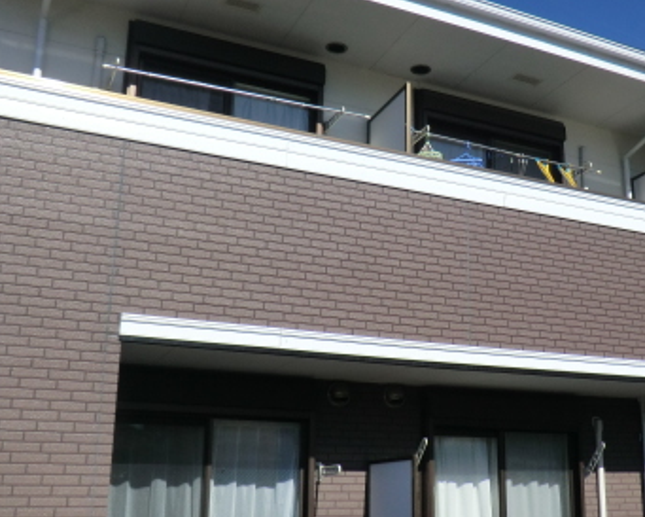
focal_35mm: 44
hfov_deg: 40.8
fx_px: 840
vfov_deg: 34.2
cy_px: 275
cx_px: 482
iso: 80
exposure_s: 1/320
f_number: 7.5
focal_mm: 4.3
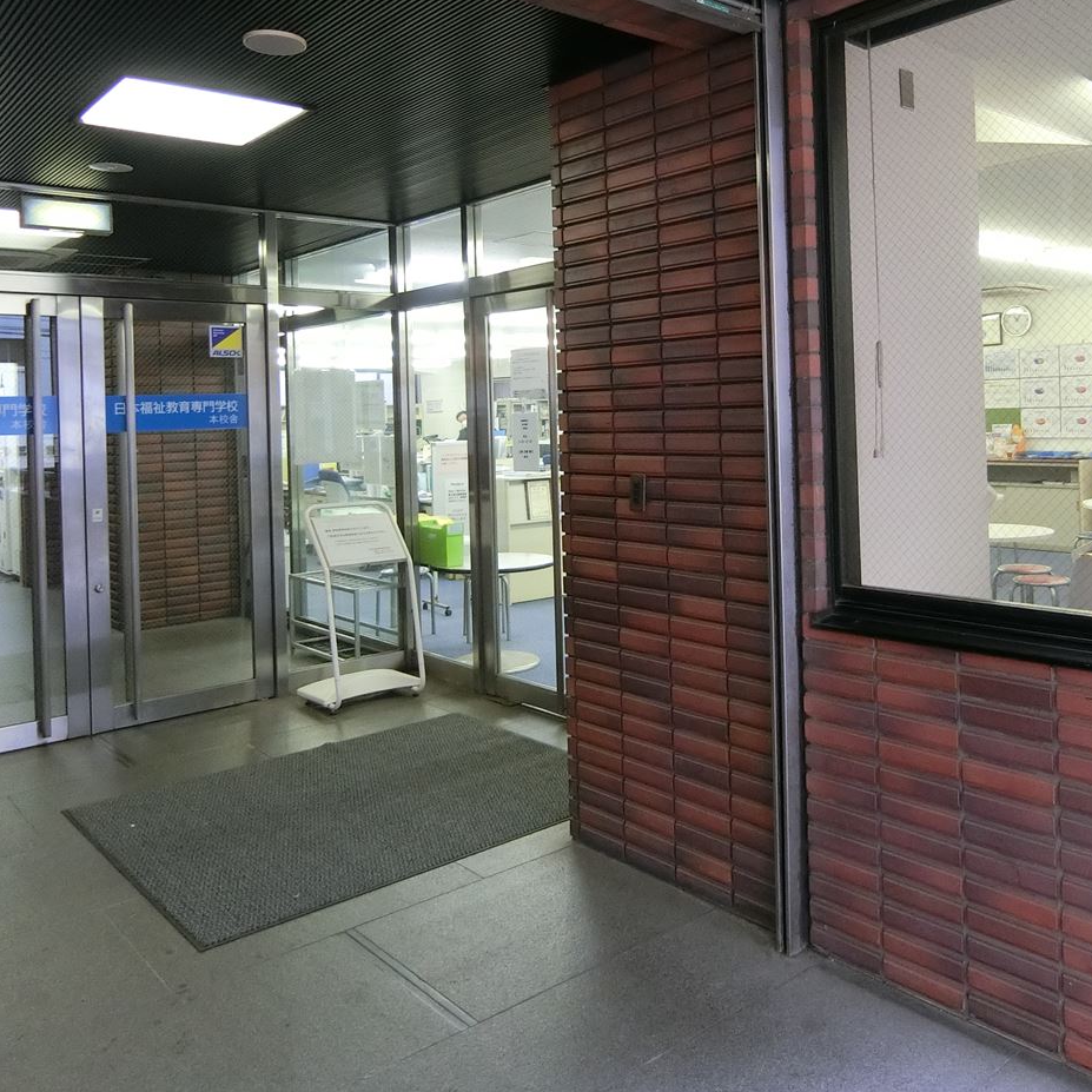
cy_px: 405
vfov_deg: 54.9
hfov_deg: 55.2
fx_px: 1035
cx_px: 656
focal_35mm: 29
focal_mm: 4.06
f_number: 2.7
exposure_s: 1/50
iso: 400
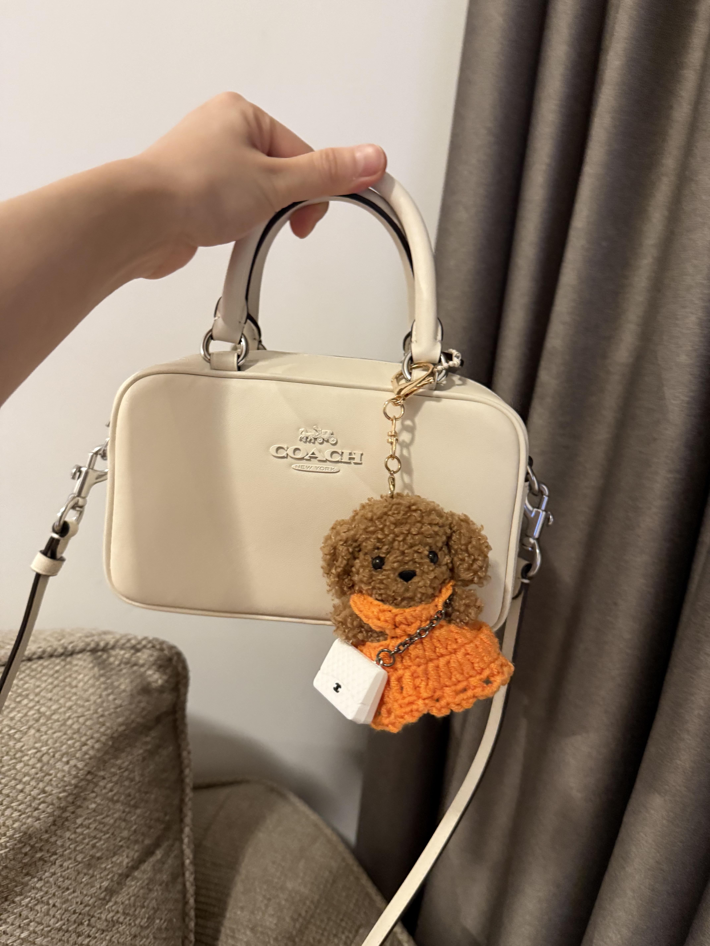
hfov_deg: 56.8
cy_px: 473
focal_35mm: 24
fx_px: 656
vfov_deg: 71.6
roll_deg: -4.4
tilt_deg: -11.6
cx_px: 355
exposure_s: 1/50
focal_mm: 6.76
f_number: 1.78
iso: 800
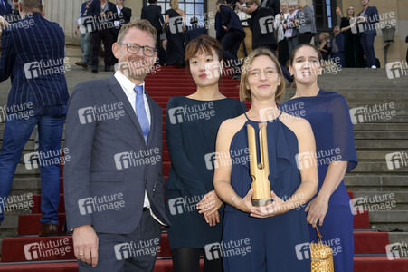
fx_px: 476
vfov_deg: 31.8
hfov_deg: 46.4
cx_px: 204
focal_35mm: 42
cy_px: 136
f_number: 7.1
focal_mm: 42
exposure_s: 1/200
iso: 400
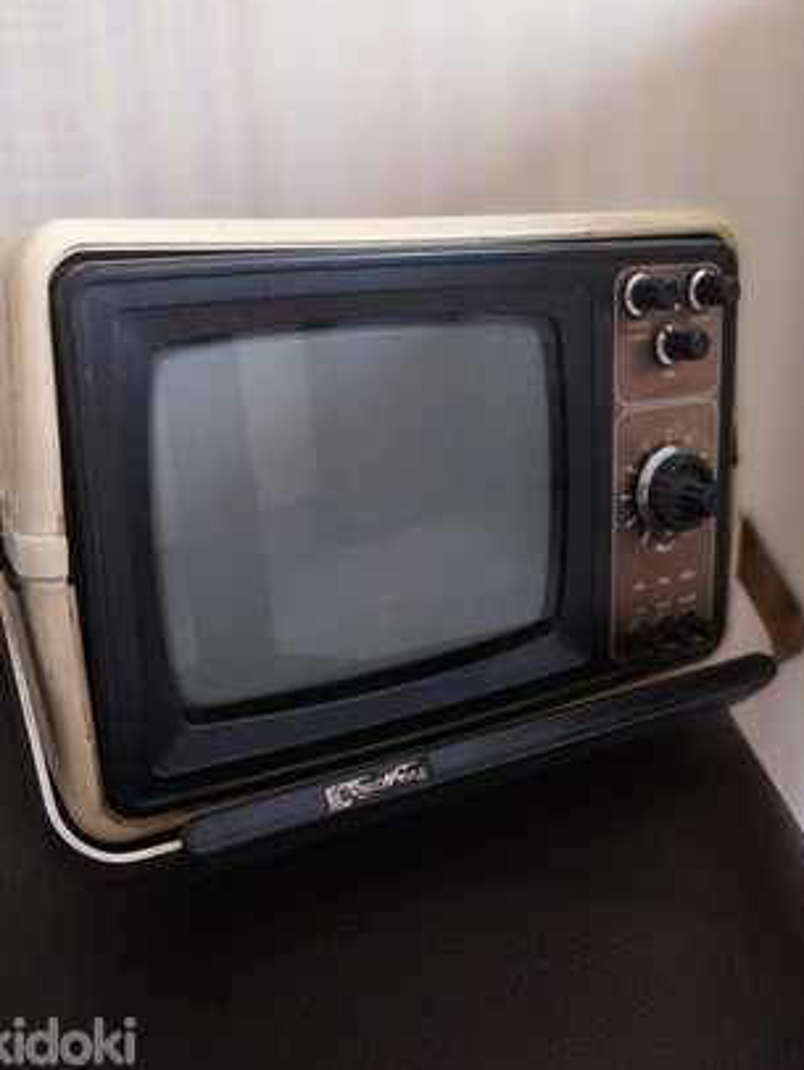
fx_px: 990
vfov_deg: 56.6
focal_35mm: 32
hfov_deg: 44.2
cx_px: 368
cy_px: 474
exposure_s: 1/25
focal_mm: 4
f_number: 1.8
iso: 250
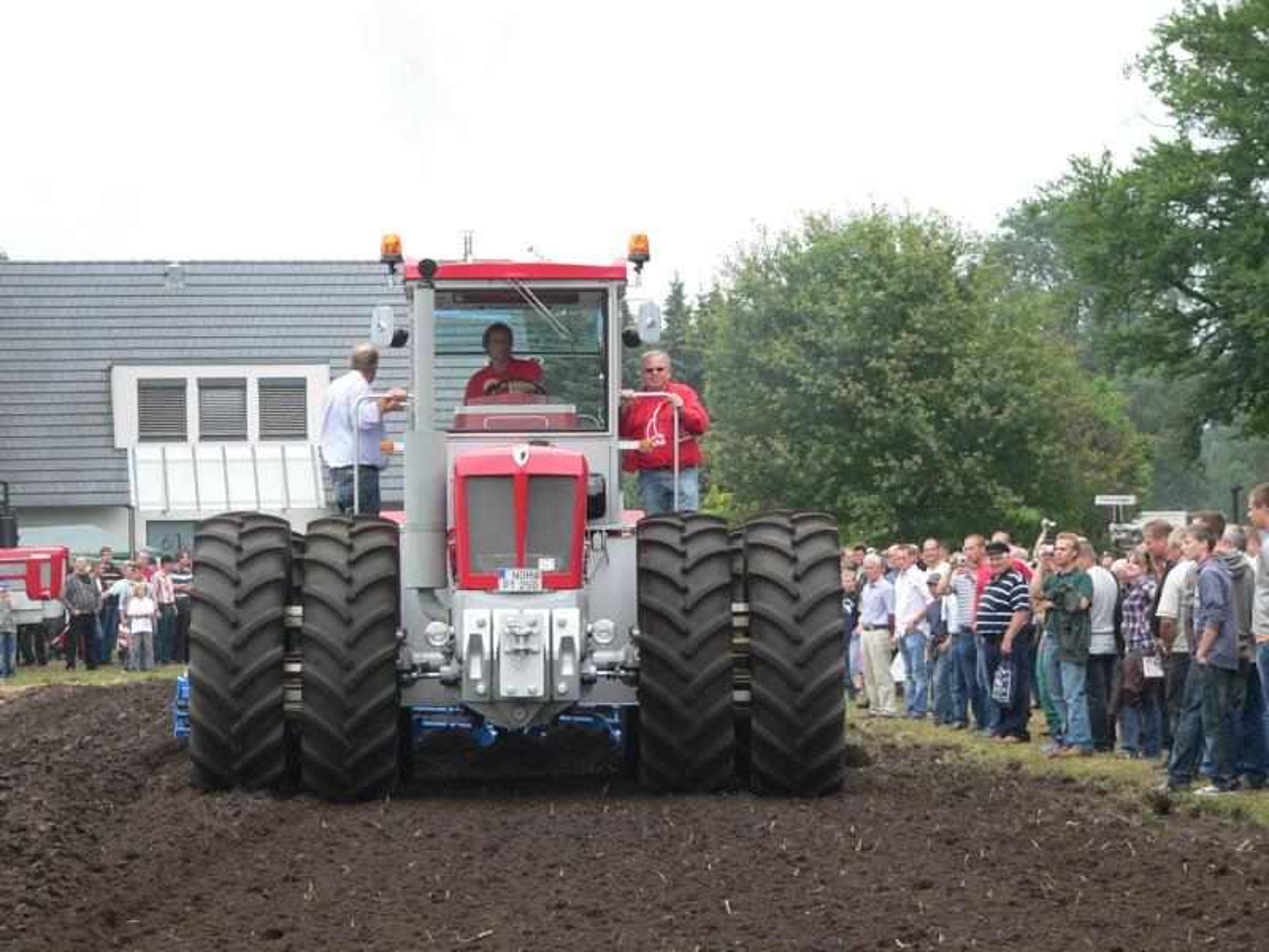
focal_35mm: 125
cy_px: 476
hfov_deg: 15.8
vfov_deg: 11.9
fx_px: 4582
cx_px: 634
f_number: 3.7
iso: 80
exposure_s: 1/125
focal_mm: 20.8
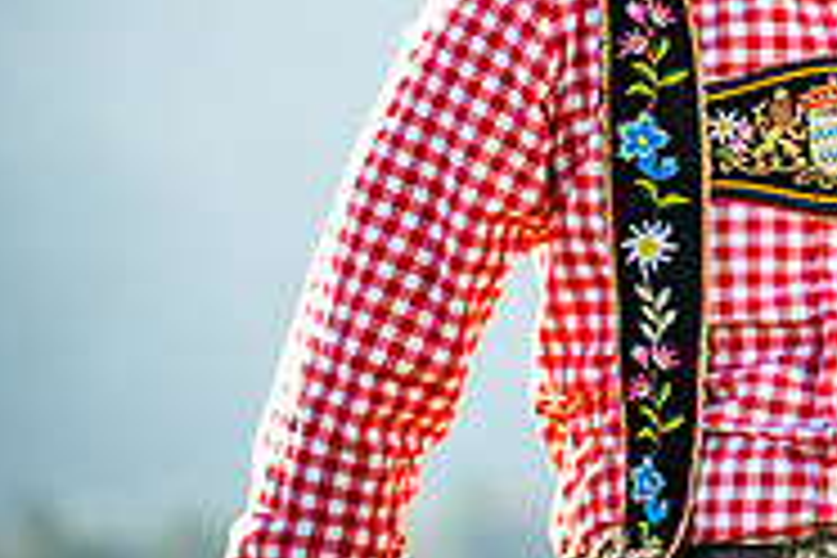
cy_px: 38
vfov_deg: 2.5
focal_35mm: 546
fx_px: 12694
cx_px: 1251
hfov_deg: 3.8
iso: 100
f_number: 6.3
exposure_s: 1/320
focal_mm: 175
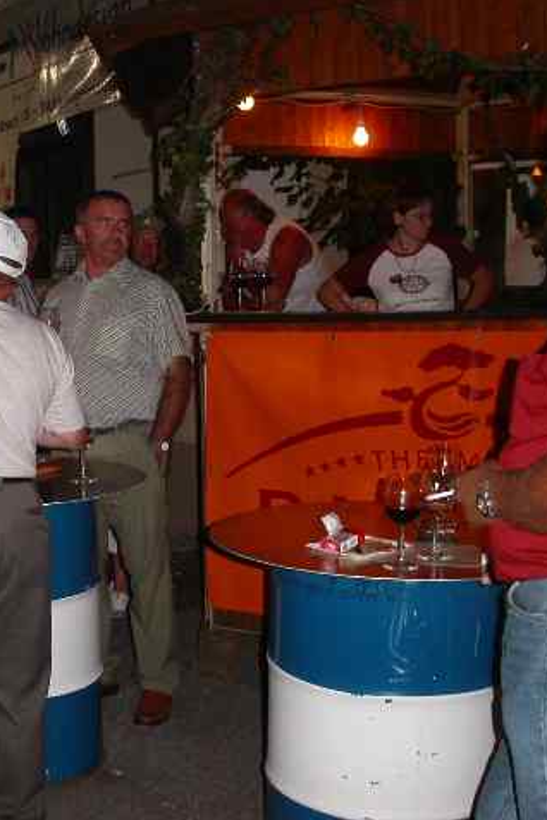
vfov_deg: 37.5
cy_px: 409
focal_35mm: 53
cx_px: 62
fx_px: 1208
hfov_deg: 24.8
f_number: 2.8
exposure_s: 1/30
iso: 153
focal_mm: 7.8
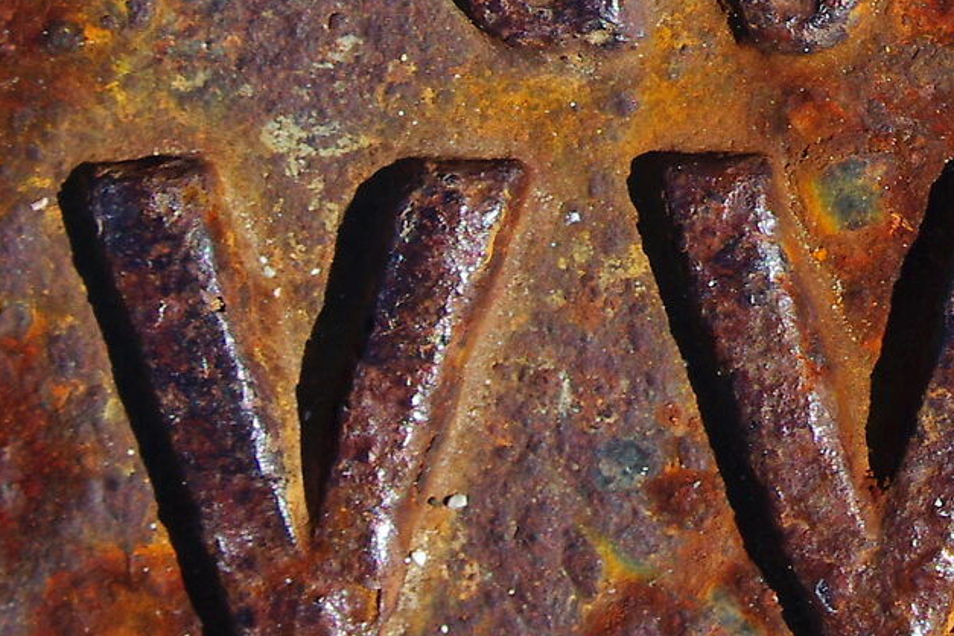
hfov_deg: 7.9
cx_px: 1331
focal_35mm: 256
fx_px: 6783
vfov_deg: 5.3
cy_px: -257
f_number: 8
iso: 200
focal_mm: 45
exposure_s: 1/500
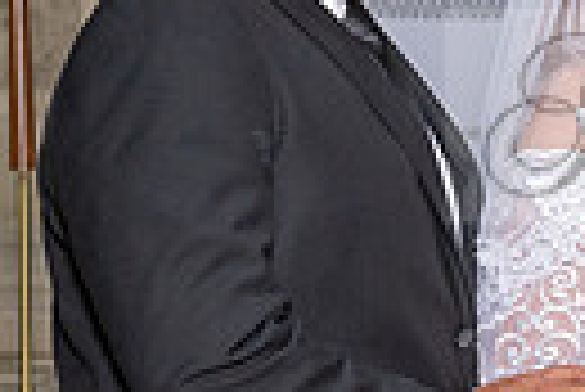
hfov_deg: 9.0
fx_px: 3644
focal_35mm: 224
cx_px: 800
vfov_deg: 6.1
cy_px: 200
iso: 800
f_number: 4
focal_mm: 45
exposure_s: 1/200
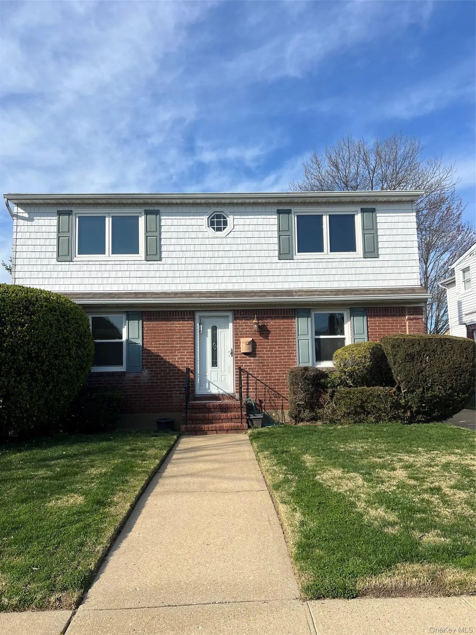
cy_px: 318
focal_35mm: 26
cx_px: 238
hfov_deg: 53.1
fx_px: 477
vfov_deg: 67.3
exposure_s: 1/4630
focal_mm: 5.7
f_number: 1.5
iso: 50
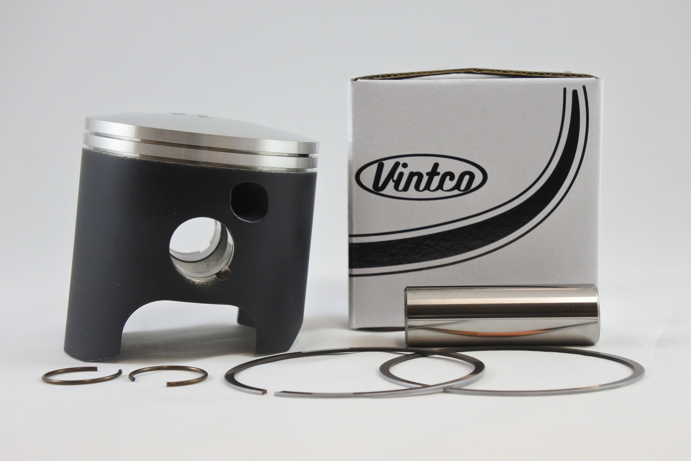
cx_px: 346
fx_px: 1344
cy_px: 230
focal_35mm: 70
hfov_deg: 28.8
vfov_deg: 19.5
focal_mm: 26
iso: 640
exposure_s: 1/125
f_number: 5.3
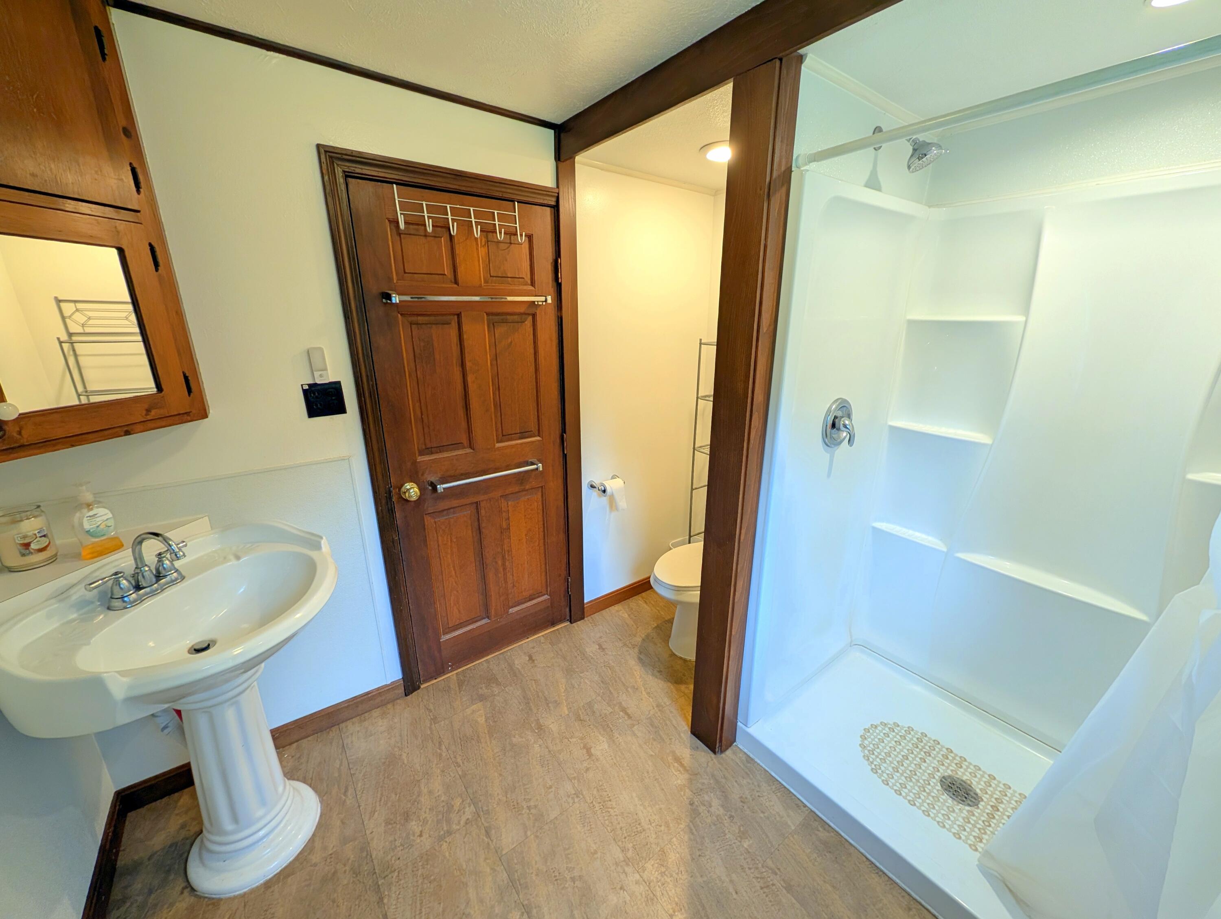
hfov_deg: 110.5
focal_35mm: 12
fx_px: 424
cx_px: 610
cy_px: 460
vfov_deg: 94.6
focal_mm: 2.02
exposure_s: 1/60
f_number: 1.7
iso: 94
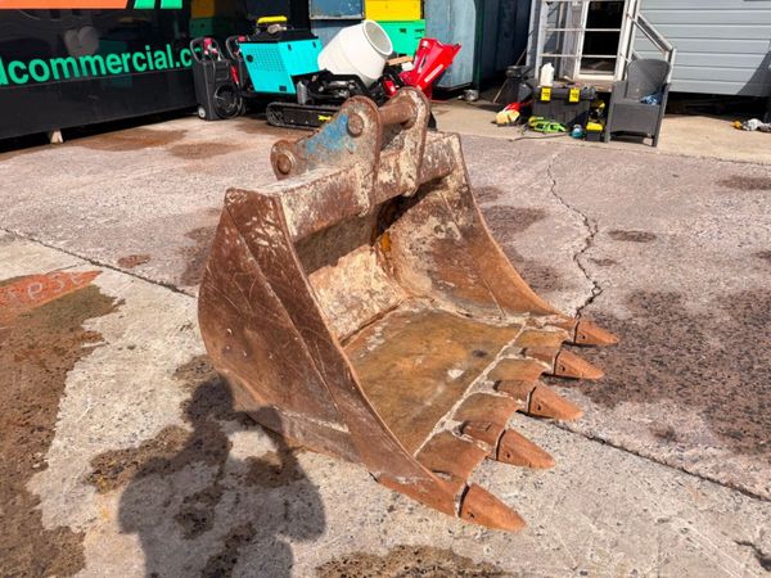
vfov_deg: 56.8
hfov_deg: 71.6
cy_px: 289
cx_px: 386
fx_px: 535
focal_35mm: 24
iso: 80
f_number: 1.78
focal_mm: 6.76
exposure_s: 1/4405
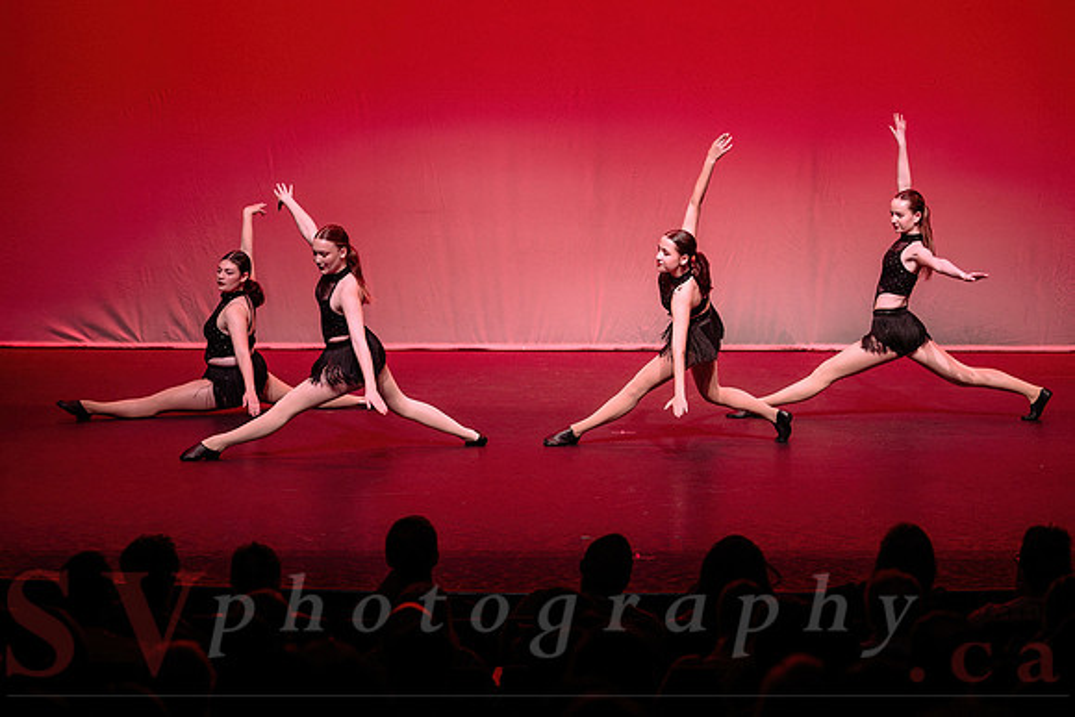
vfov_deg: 12.0
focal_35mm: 114
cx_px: 565
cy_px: 274
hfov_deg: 18.0
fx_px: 3400
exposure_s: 1/500
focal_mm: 90
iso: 1250
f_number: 2.8
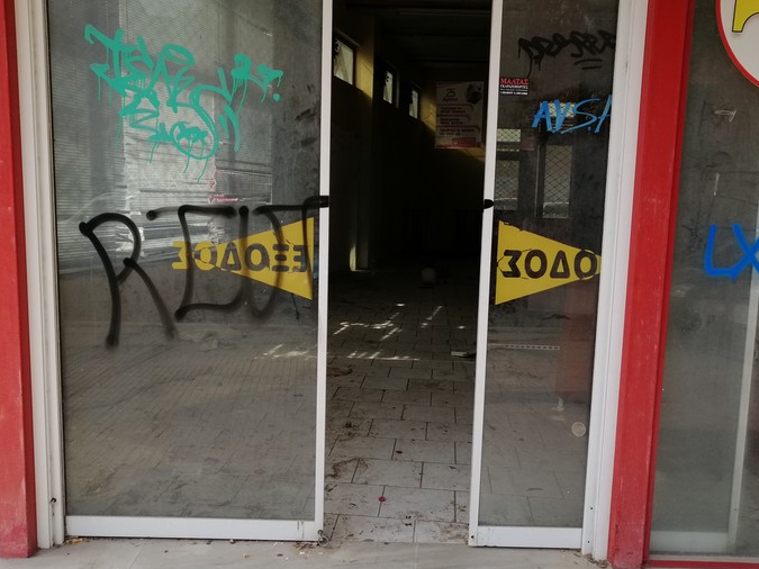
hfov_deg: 56.8
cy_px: 291
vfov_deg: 44.1
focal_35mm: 32
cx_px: 368
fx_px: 702
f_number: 1.8
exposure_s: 1/469
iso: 50
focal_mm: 3.95
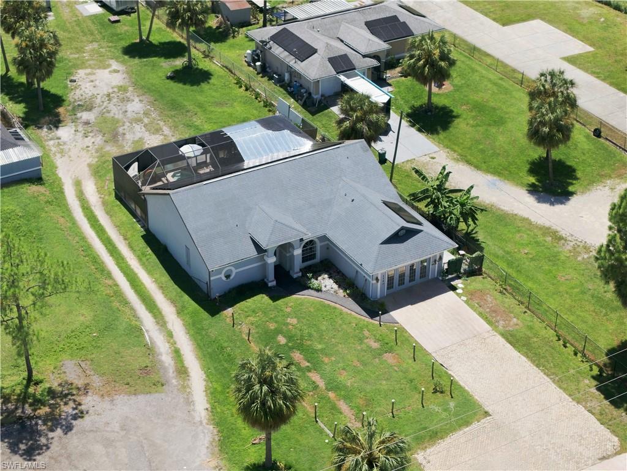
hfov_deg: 27.8
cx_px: 314
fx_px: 1268
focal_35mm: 70
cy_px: 236
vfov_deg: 21.0
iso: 190
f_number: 2.8
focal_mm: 19.4
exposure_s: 1/2000
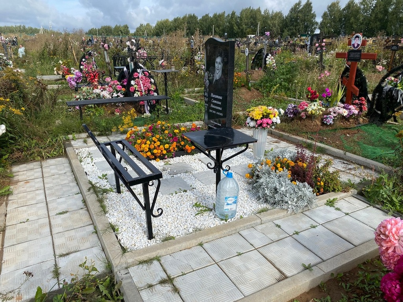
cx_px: 202
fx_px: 303
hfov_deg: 67.3
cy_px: 151
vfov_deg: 53.1
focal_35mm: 26
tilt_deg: -15.0
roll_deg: -0.6
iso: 32
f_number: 1.8
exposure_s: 1/2513
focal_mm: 4.25
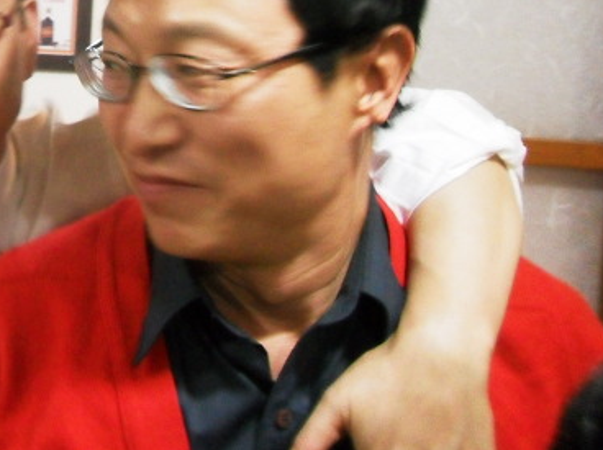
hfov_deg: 25.3
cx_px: -43
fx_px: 1253
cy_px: -38
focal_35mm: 72
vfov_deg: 19.6
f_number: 3.4
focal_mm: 5
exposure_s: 1/15
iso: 400
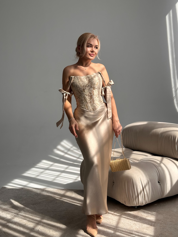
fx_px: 329
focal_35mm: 48
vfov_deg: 39.7
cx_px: 89
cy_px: 118
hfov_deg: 30.3
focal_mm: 6.86
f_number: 1.78
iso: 64
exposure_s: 1/1667
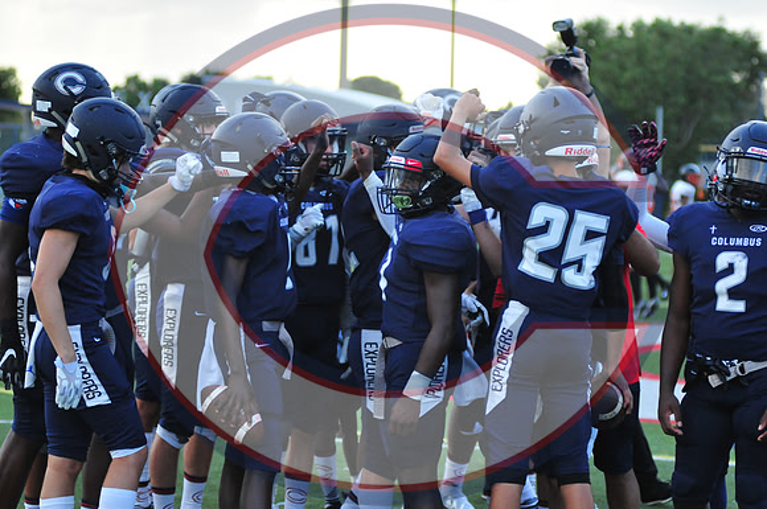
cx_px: 384
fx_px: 2553
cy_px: 254
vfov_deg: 11.4
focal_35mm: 120
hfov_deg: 17.1
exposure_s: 1/3200
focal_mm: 80
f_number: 2.8
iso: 1600
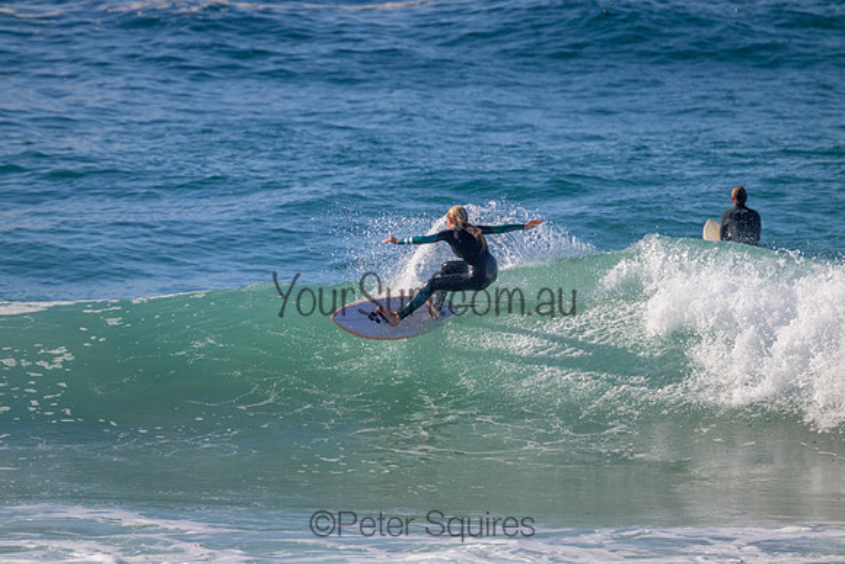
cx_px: 422
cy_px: 282
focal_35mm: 800
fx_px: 18781
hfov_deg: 2.6
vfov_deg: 1.7
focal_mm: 800
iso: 1100
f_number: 11
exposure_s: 1/2000
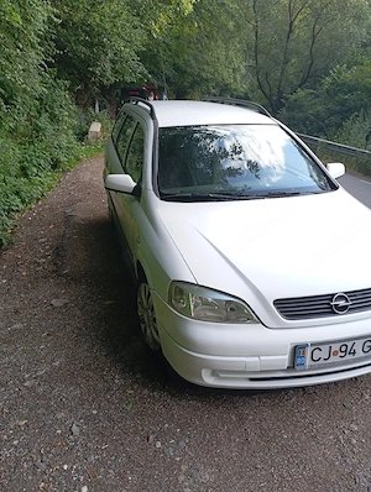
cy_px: 246
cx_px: 186
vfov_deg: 63.4
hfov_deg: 49.9
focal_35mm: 28
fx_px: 399
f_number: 1.8
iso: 119
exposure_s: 1/50
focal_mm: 4.27
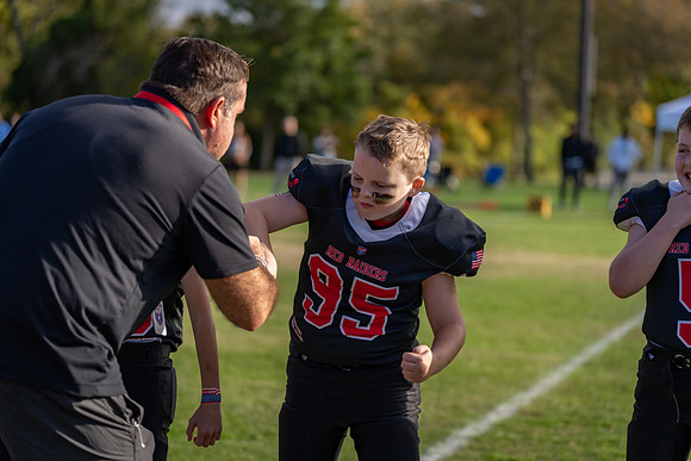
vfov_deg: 14.7
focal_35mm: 93
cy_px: 230
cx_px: 346
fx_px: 1785
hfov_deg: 21.9
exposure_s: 1/800
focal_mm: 93
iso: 100
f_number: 2.8
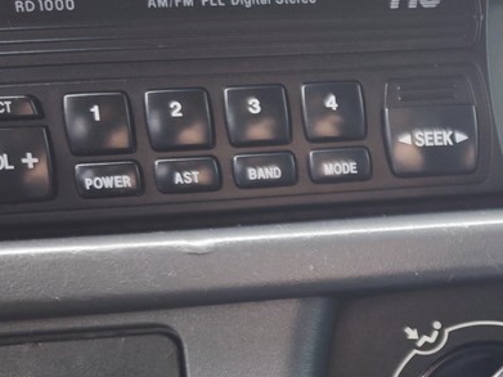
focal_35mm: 67
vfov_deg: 20.7
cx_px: 643
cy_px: 436
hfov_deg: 25.3
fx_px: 973
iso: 3200
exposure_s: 1/240
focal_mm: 8.72
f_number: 1.63
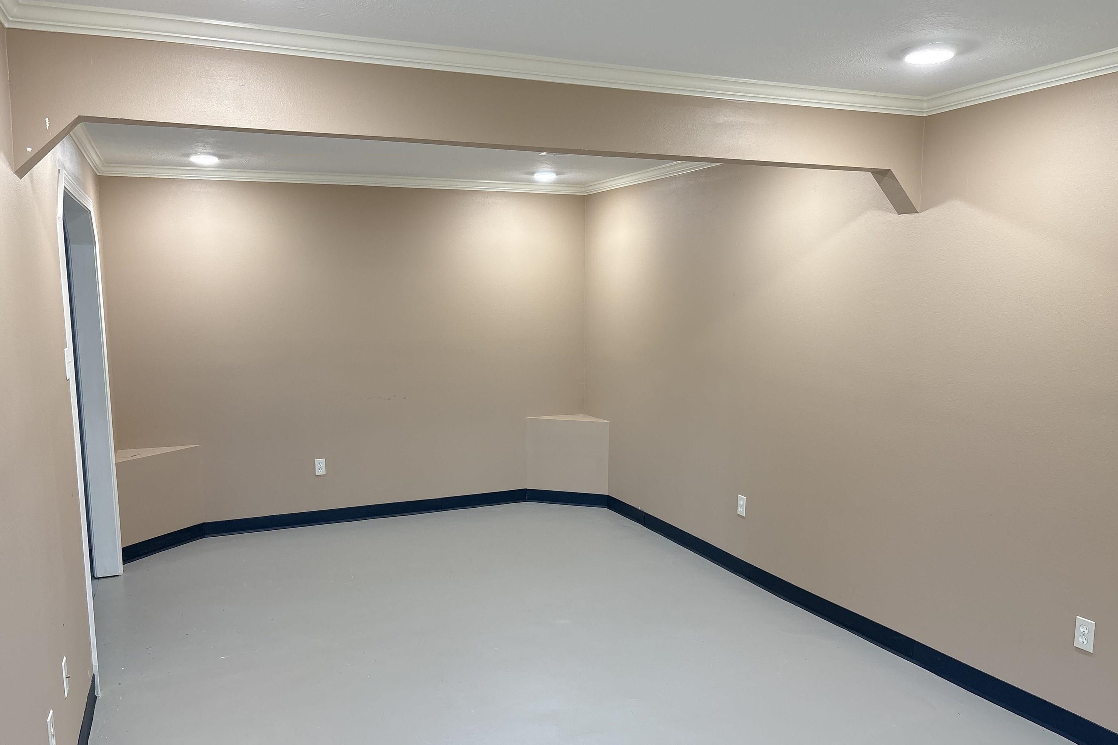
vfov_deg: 46.4
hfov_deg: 65.5
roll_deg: +0.7
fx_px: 869
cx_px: 553
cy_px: 398
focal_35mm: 28
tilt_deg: -6.4
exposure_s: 1/60
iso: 80
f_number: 1.6
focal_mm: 5.96
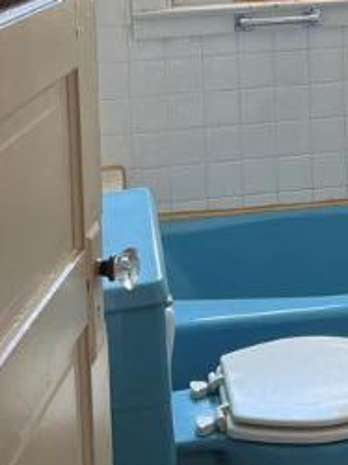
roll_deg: +2.5
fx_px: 1074
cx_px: 324
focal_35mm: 80
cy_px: -73
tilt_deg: +0.2
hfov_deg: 18.1
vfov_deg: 22.7
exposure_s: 1/121
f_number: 1.5
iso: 50
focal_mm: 5.7
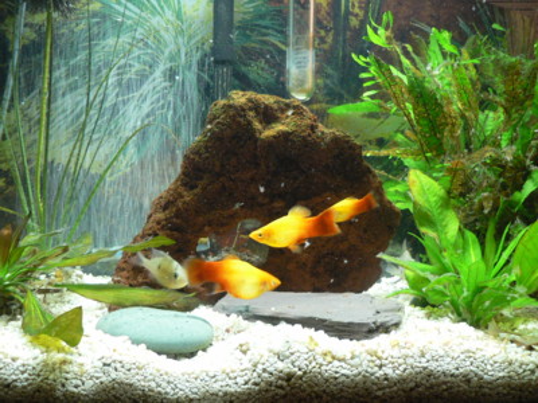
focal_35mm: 36
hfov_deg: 51.4
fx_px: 560
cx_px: 269
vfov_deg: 39.7
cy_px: 202
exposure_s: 1/8
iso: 200
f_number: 2.8
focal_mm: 6
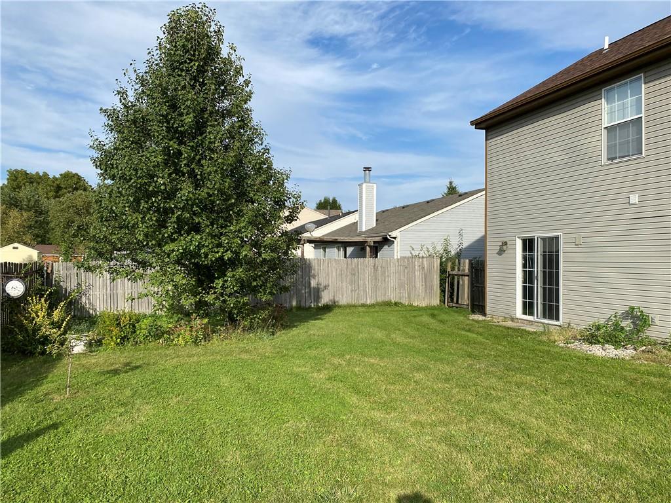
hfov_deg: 67.3
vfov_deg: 53.1
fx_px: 504
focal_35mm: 26
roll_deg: -0.3
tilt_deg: -0.2
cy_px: 252
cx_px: 336
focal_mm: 4.25
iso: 32
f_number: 1.8
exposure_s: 1/2625
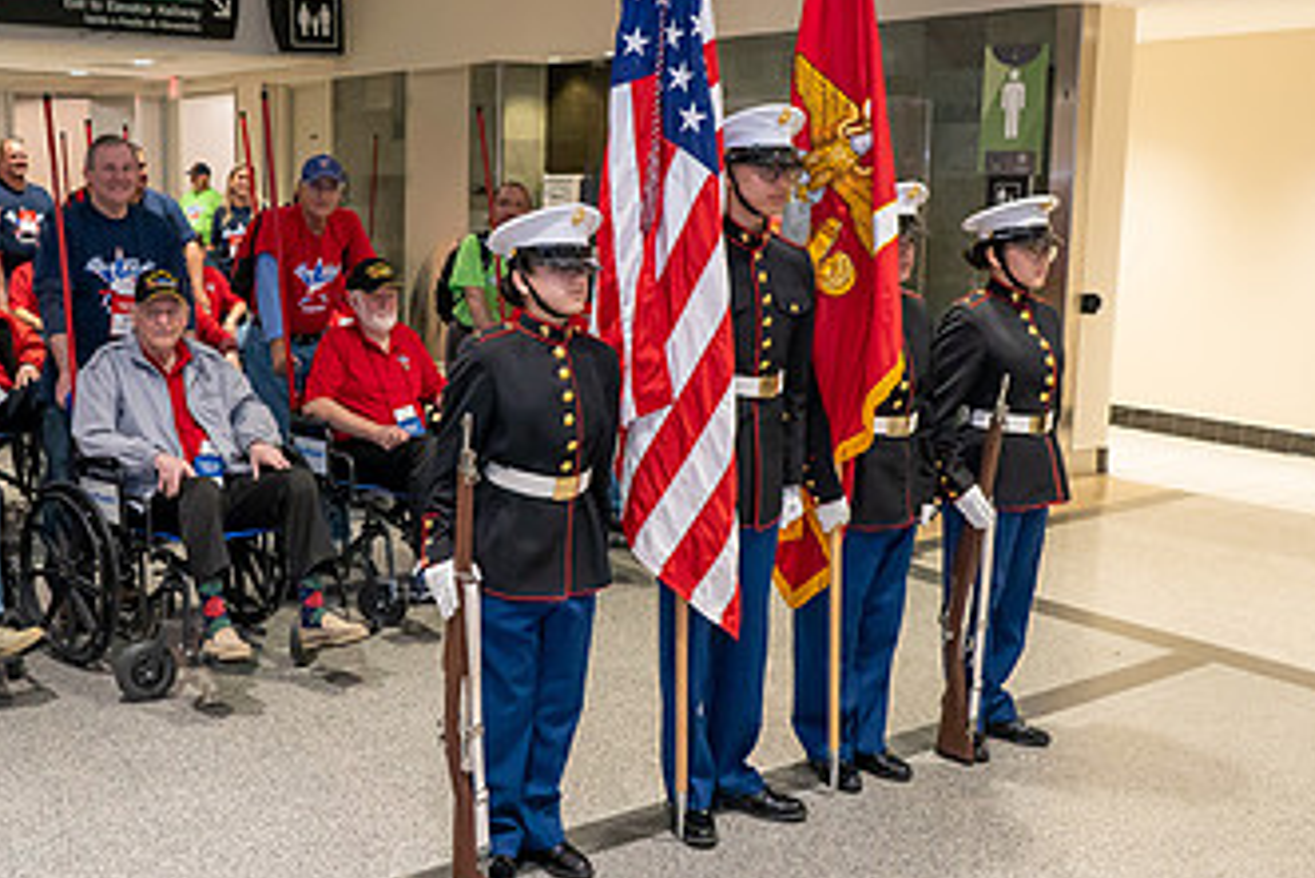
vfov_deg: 31.9
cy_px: 397
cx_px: 493
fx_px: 1535
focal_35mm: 42
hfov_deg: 46.0
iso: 5000
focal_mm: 24
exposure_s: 1/160
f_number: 5
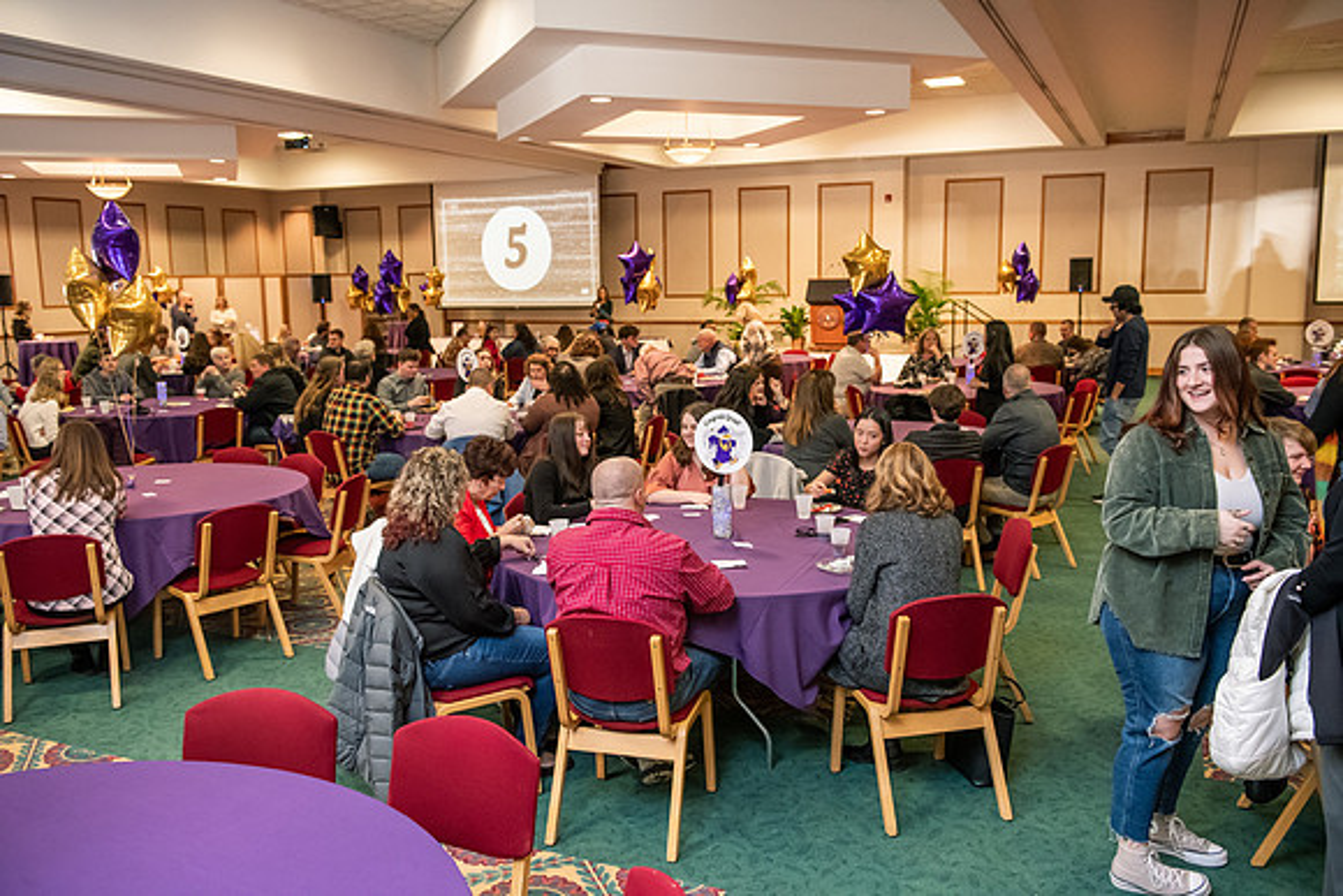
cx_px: 672
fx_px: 1157
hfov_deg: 60.3
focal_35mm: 31
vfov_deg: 42.3
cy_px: 448
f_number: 3.5
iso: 3200
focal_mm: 31
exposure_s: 1/125
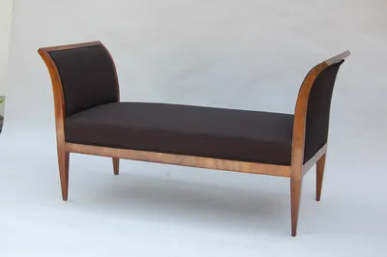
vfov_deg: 23.7
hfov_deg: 35.1
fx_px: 612
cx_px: 194
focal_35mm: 57
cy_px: 128
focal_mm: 38
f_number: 5.6
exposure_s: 1/125
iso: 280
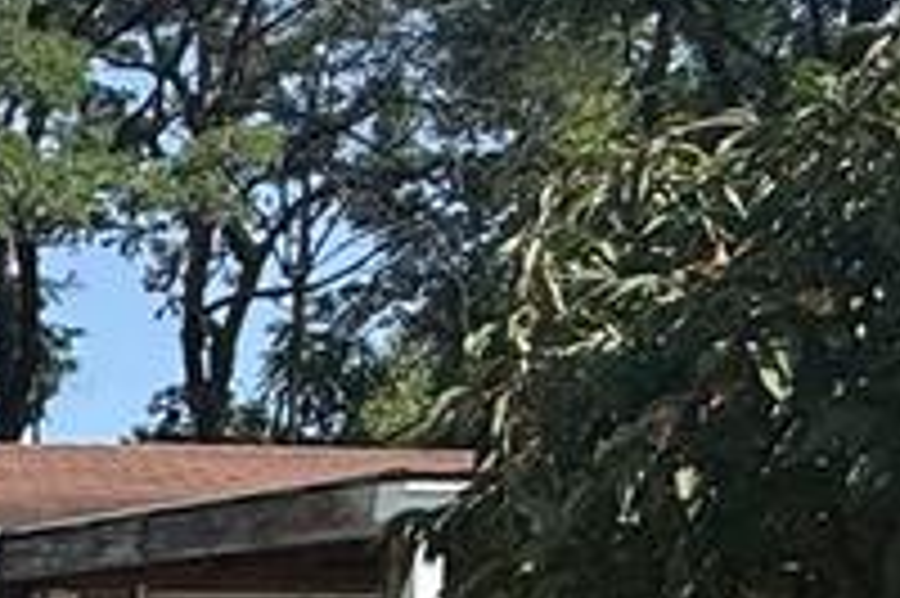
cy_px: 1174
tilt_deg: -4.2
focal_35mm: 105
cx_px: -1076
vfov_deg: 11.7
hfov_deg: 14.7
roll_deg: -1.0
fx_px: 2623
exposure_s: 1/2410
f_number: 2.2
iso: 50
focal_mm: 2.22
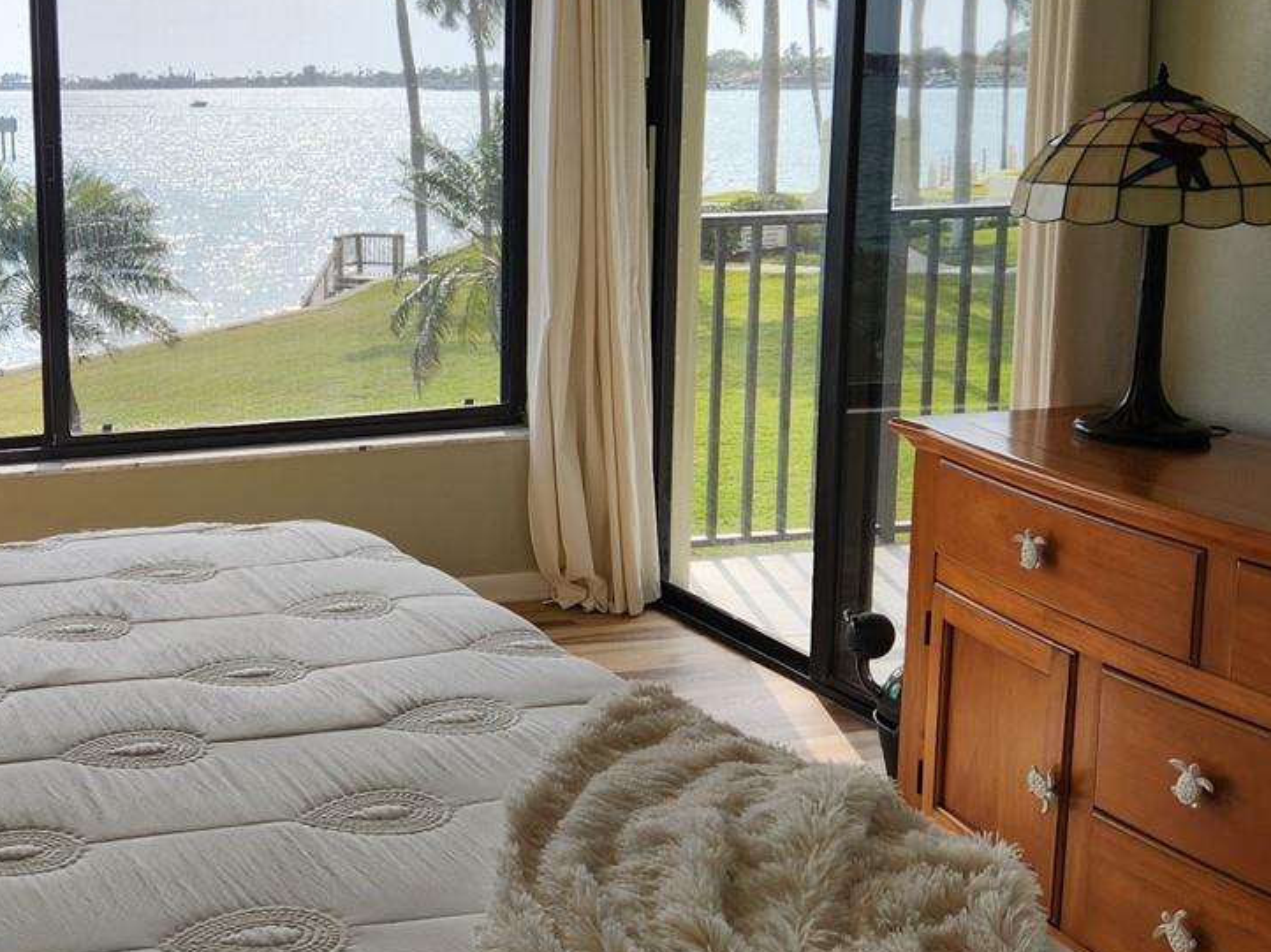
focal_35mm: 51
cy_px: 385
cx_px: 187
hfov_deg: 35.8
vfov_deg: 28.5
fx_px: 1872
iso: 20
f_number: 1.8
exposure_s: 1/582
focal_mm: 5.4
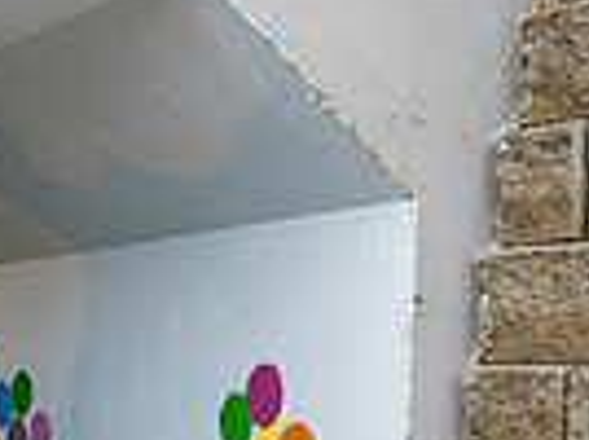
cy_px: 477
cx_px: -655
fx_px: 1698
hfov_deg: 15.1
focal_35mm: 100
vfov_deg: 14.4
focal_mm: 24
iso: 1600
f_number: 4
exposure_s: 1/800
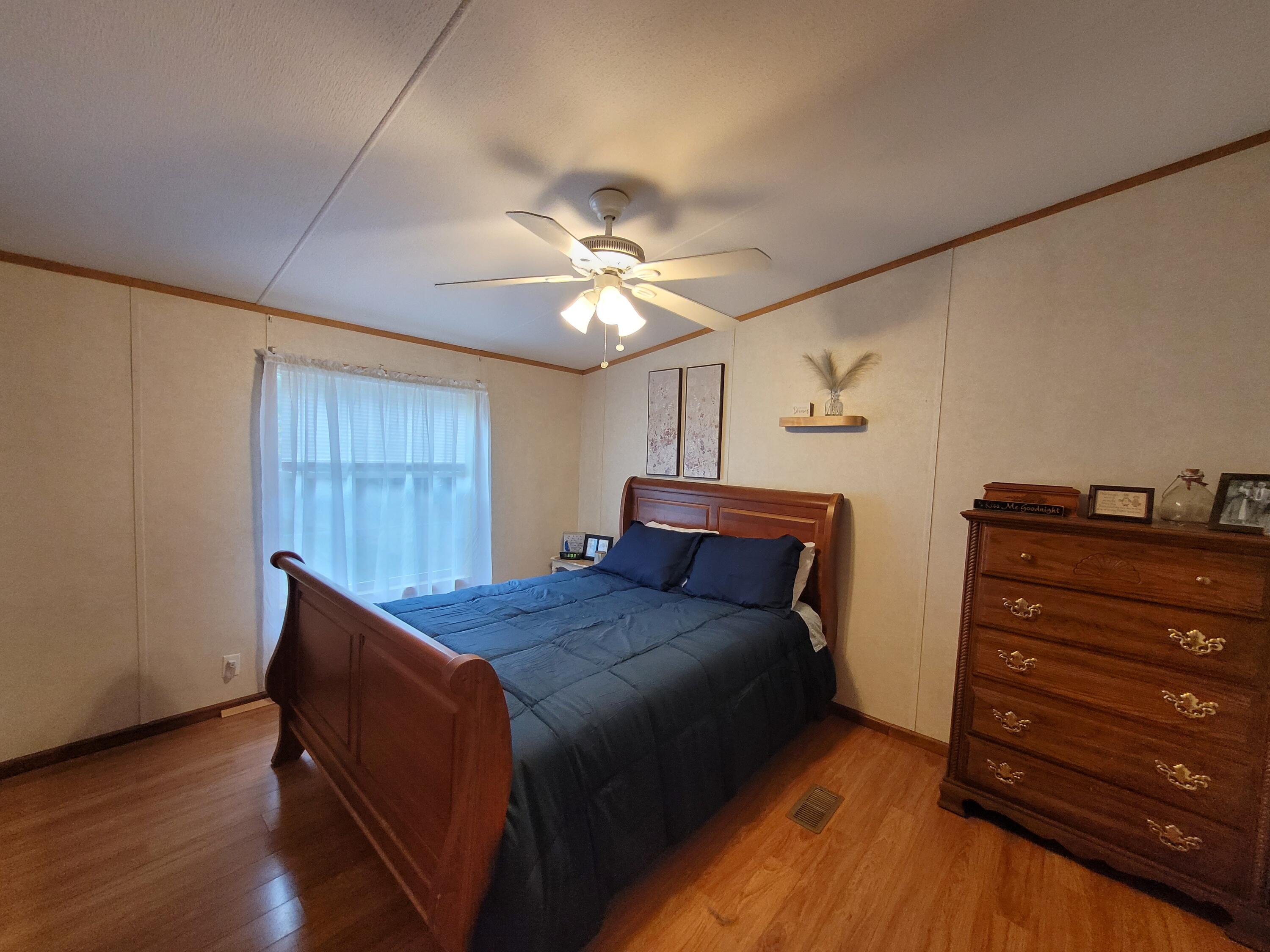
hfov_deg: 106.2
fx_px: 477
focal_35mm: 13
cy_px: 476
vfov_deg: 89.9
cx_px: 635
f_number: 2.2
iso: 250
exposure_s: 1/60
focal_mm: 1.74
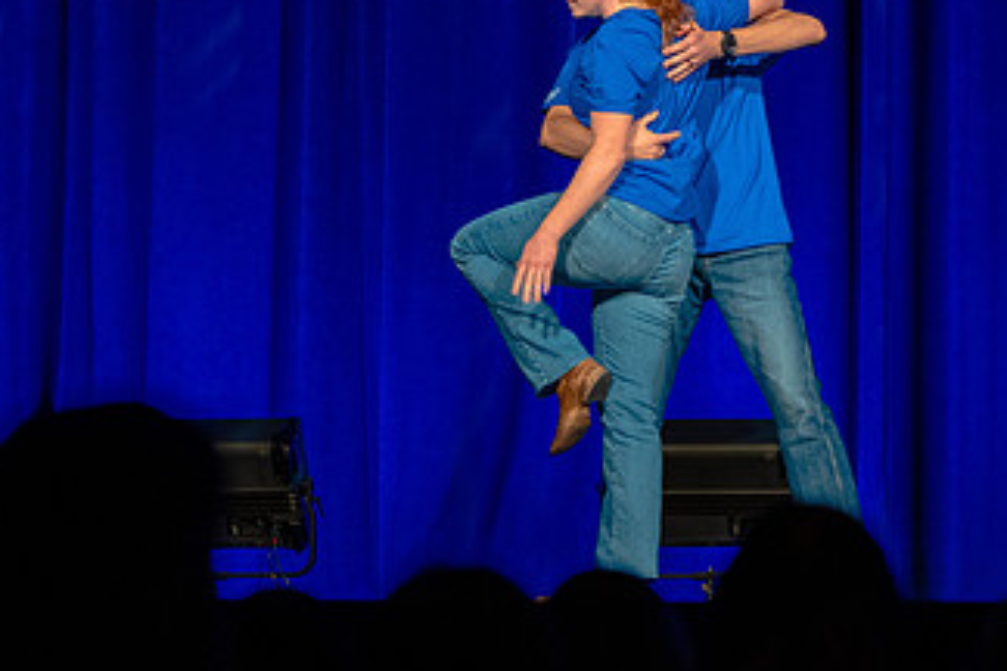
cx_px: 788
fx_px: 6181
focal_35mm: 221
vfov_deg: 6.2
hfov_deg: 9.3
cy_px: 151
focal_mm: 105
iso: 2500
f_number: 2.8
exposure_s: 1/400
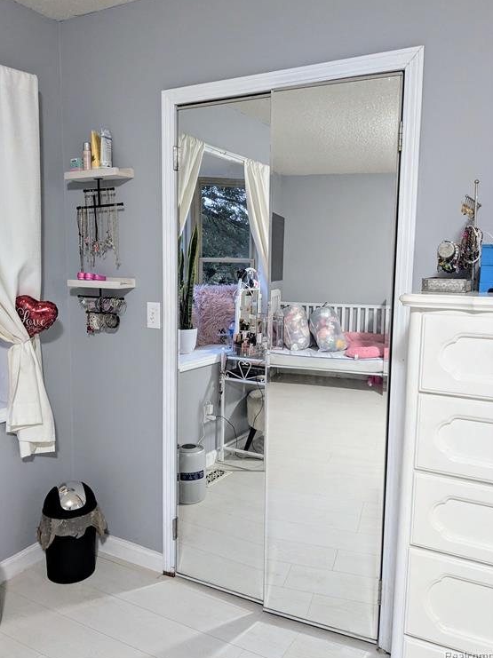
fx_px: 532
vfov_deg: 63.5
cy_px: 322
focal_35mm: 28
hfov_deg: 49.7
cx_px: 241
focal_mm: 4.38
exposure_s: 1/30
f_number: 1.73
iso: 304
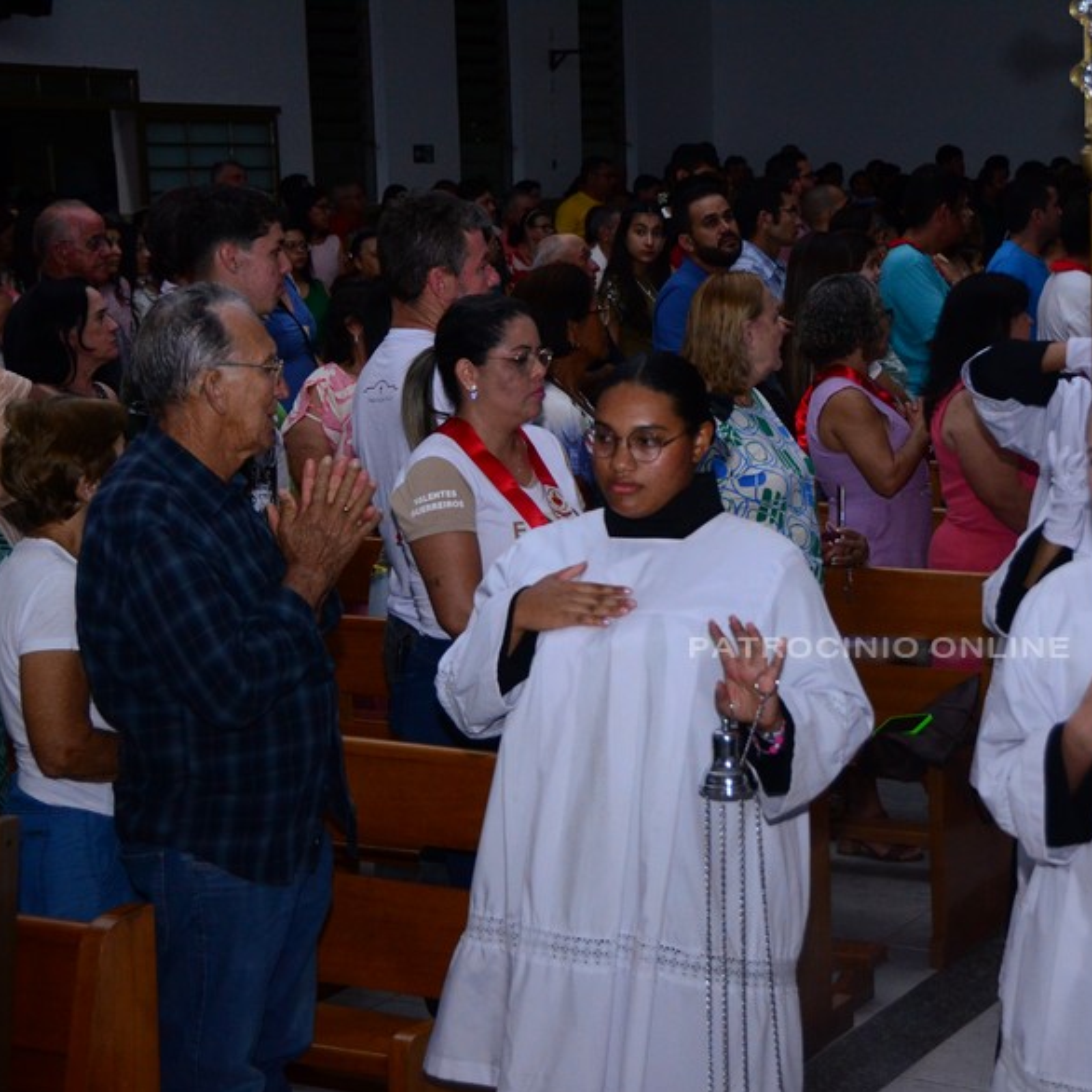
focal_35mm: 70
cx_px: 726
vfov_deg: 24.7
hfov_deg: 24.5
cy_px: 551
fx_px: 2498
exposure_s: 1/200
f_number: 5
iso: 2000
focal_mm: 36
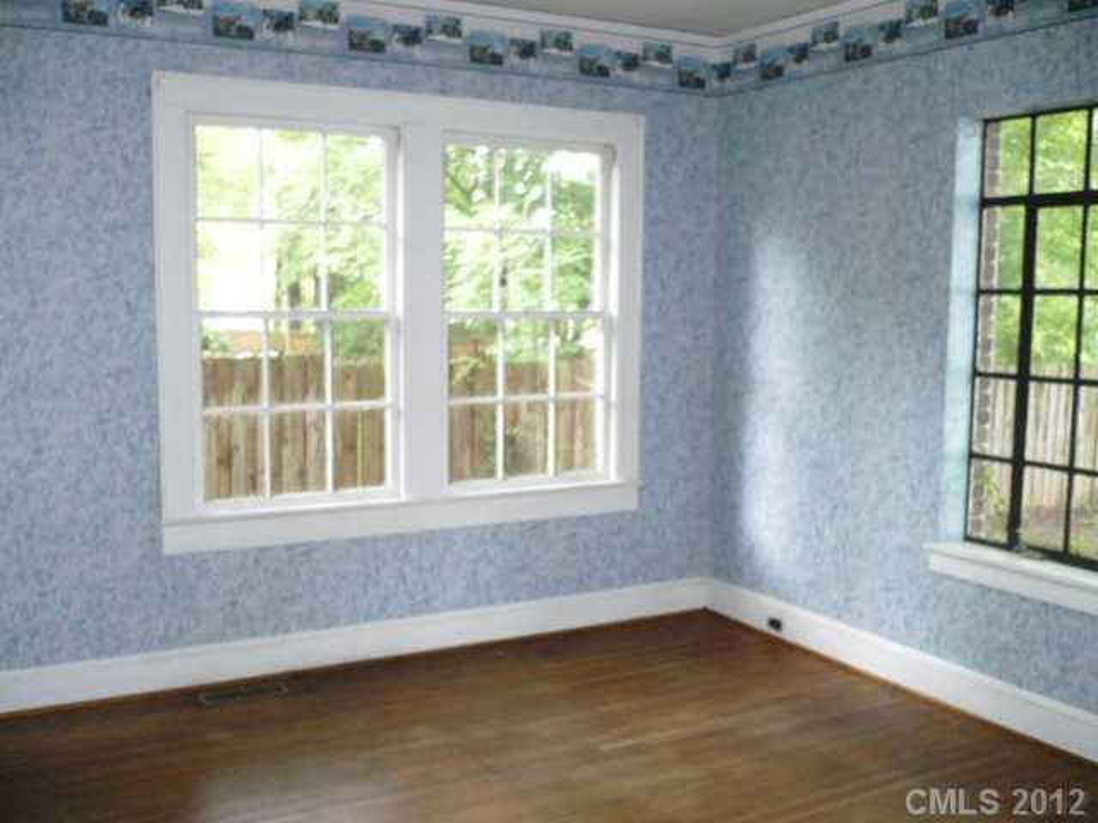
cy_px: 412
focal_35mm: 35
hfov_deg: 52.6
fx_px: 1110
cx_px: 549
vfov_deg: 40.7
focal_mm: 5.8
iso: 400
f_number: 2.8
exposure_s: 1/30
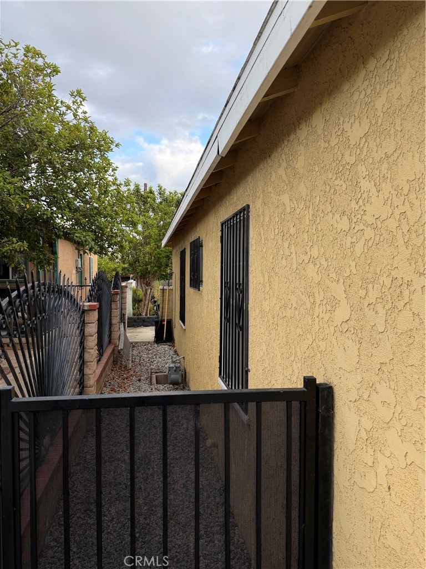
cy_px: 284
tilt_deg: +0.5
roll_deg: -0.4
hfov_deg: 56.8
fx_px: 394
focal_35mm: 24
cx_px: 213
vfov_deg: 71.6
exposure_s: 1/617
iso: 100
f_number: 1.78
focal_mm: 6.76
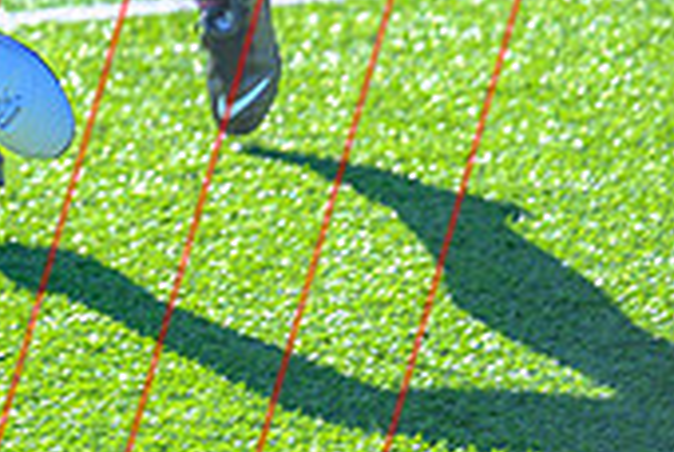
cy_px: -29
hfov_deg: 5.6
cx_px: -654
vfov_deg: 3.8
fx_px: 6808
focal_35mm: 363
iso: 90
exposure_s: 1/1000
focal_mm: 88
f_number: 2.8
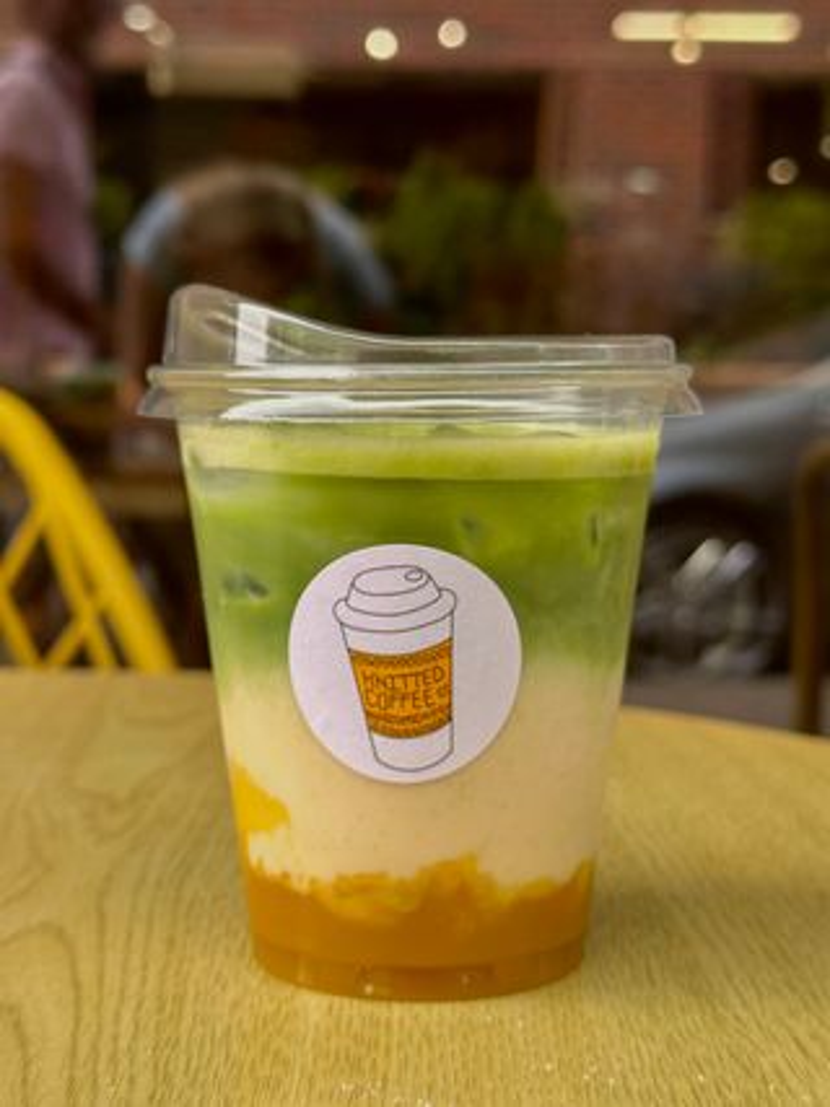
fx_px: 1535
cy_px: 554
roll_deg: -2.0
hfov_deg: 30.3
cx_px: 415
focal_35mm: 48
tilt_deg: -3.7
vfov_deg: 39.7
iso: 64
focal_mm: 6.86
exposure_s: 1/850
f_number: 1.78
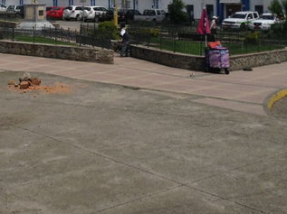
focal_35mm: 75
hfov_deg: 25.6
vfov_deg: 18.9
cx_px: 59
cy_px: -12
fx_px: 621
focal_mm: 3.3
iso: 25
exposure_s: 1/3049
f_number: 2.4
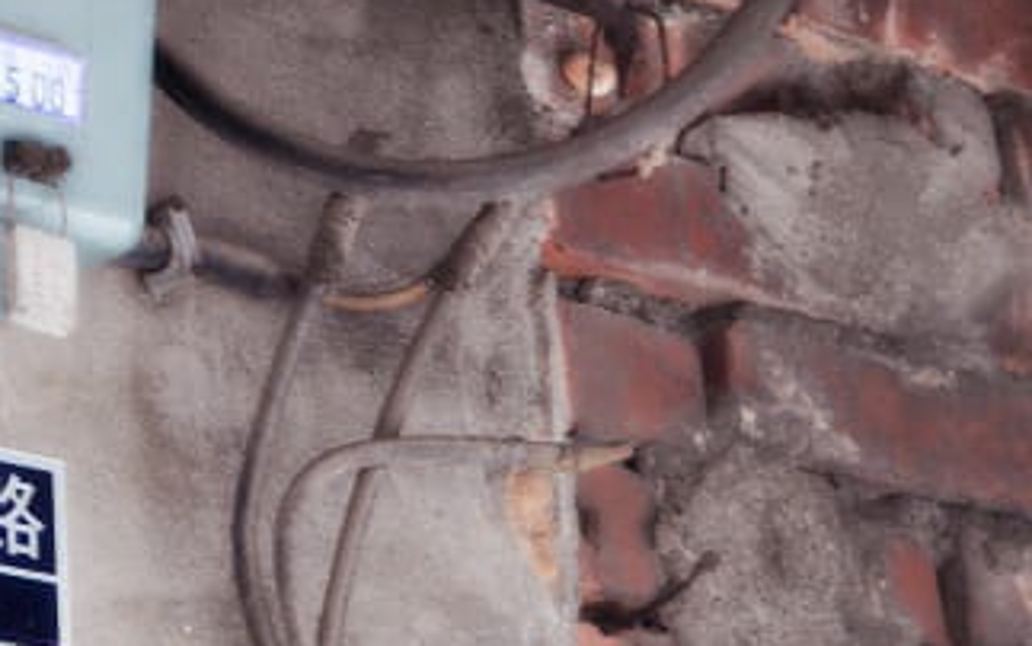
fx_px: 5795
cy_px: 502
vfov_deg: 6.4
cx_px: 246
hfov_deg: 10.2
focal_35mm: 206
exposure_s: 1/8
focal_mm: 78
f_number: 5.3
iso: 3200
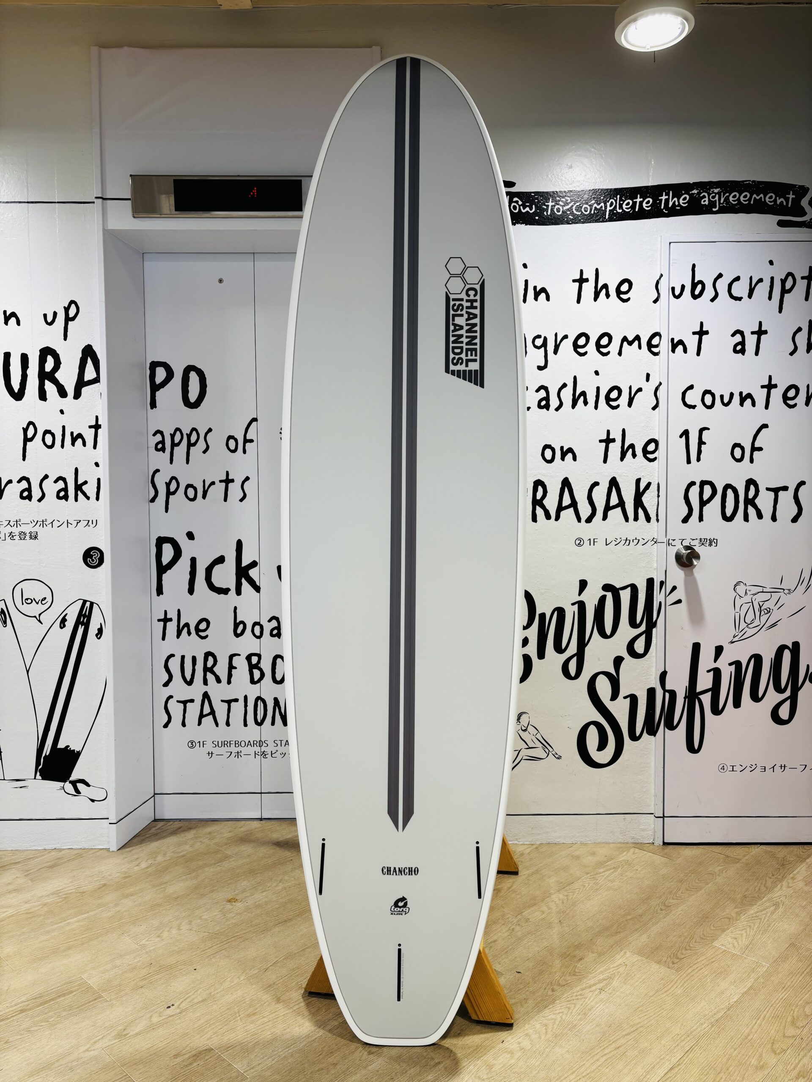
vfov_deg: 67.3
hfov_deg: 53.1
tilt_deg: -2.8
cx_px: 406
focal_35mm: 26
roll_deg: -0.4
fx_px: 813
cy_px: 541
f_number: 1.6
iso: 32
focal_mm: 5.96
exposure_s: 1/108
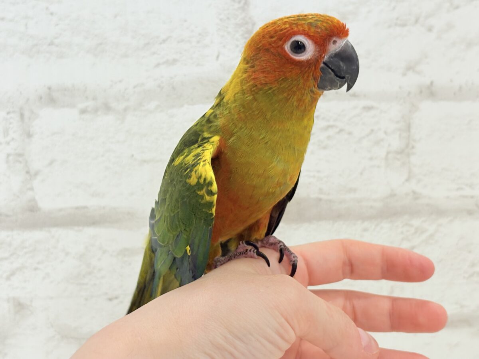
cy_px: 180
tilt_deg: -1.3
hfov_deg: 36.8
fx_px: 720
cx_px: 240
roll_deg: +1.7
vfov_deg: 28.0
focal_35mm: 52
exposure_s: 1/100
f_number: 1.6
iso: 80
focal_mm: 5.96
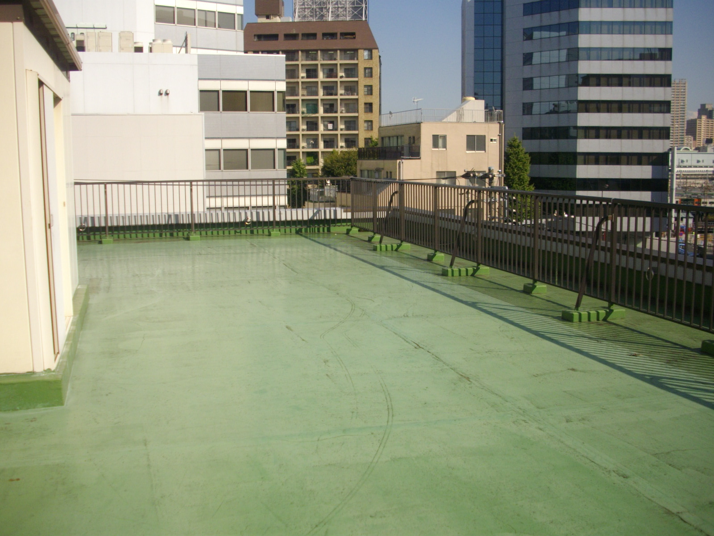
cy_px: 268
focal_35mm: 37
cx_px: 357
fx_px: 763
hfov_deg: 50.1
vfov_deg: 38.7
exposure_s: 1/500
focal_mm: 6.2
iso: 100
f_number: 5.6
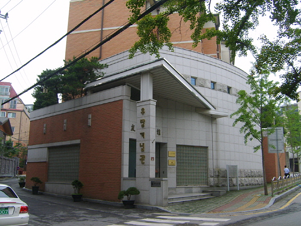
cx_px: 150
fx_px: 304
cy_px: 113
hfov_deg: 52.6
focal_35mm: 35
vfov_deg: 40.7
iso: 50
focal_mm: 5.8
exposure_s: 1/180
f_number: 2.8
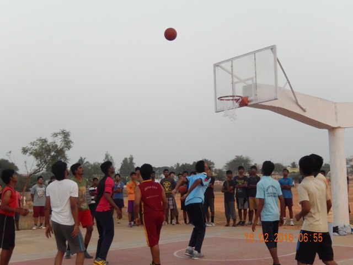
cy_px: 132
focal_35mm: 58
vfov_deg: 25.2
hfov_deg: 33.2
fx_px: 591
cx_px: 176
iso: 1600
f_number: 4.6
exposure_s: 1/800
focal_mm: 10.4
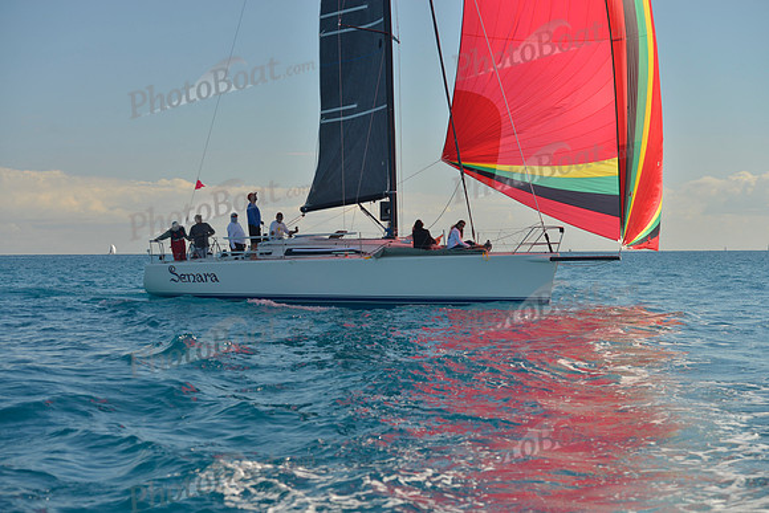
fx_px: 1496
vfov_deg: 19.5
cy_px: 256
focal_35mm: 70
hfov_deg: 28.8
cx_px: 384
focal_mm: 70
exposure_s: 1/640
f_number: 6.3
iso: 200
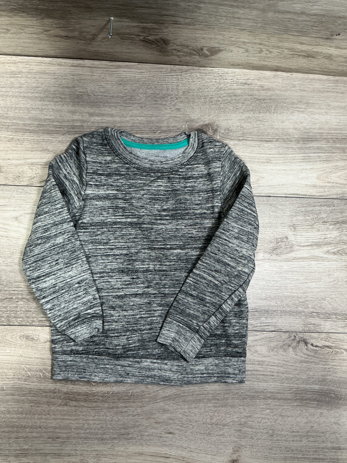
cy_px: 232
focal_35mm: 29
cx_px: 174
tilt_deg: -83.5
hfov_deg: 48.2
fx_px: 388
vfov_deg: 61.7
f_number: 1.8
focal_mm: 3
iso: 64
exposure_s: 1/50
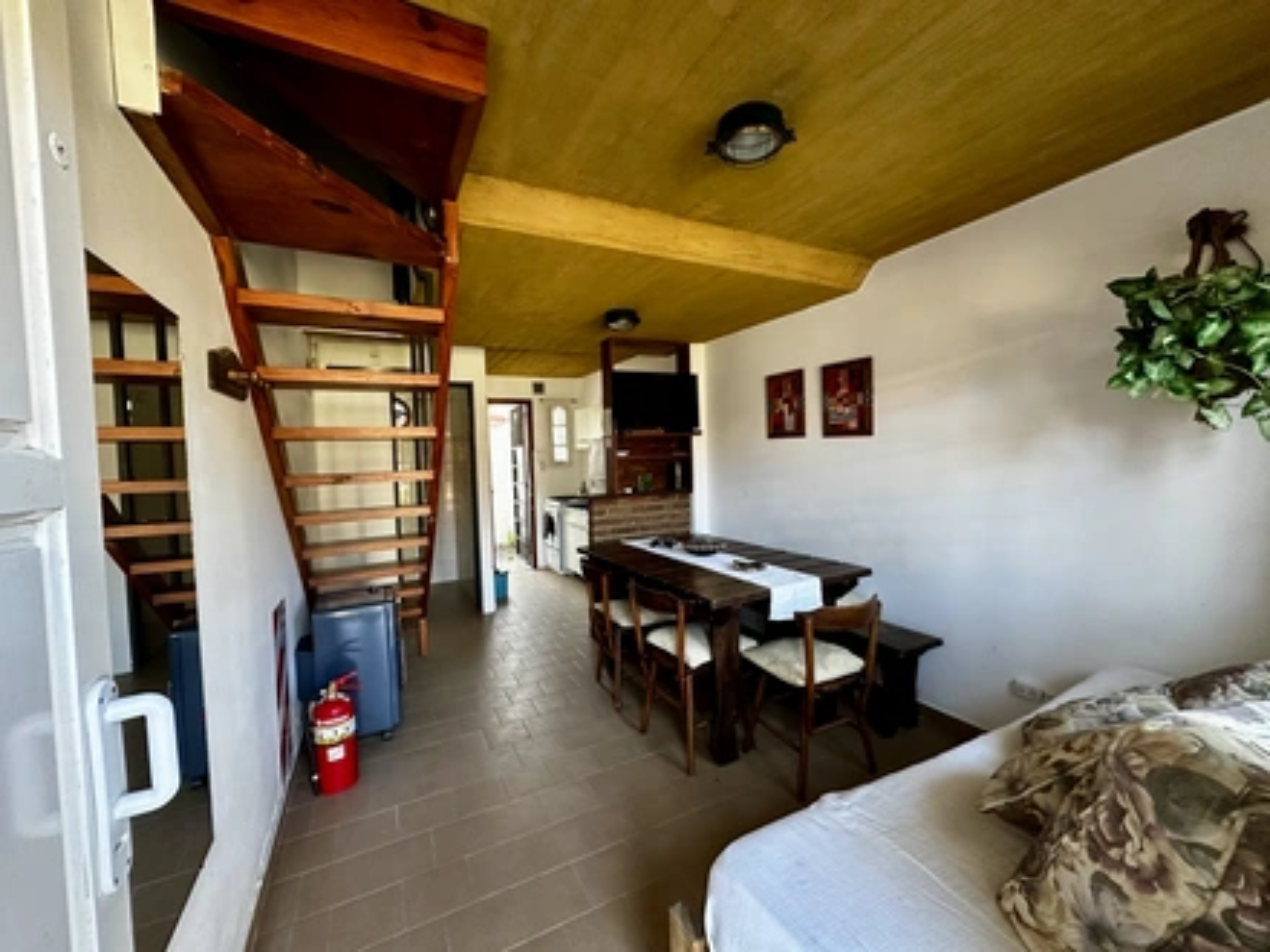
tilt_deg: -2.5
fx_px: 514
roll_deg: +2.1
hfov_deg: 102.1
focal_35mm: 14
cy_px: 476
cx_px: 635
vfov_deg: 85.7
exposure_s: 1/96
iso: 320
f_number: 2.2
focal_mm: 2.22
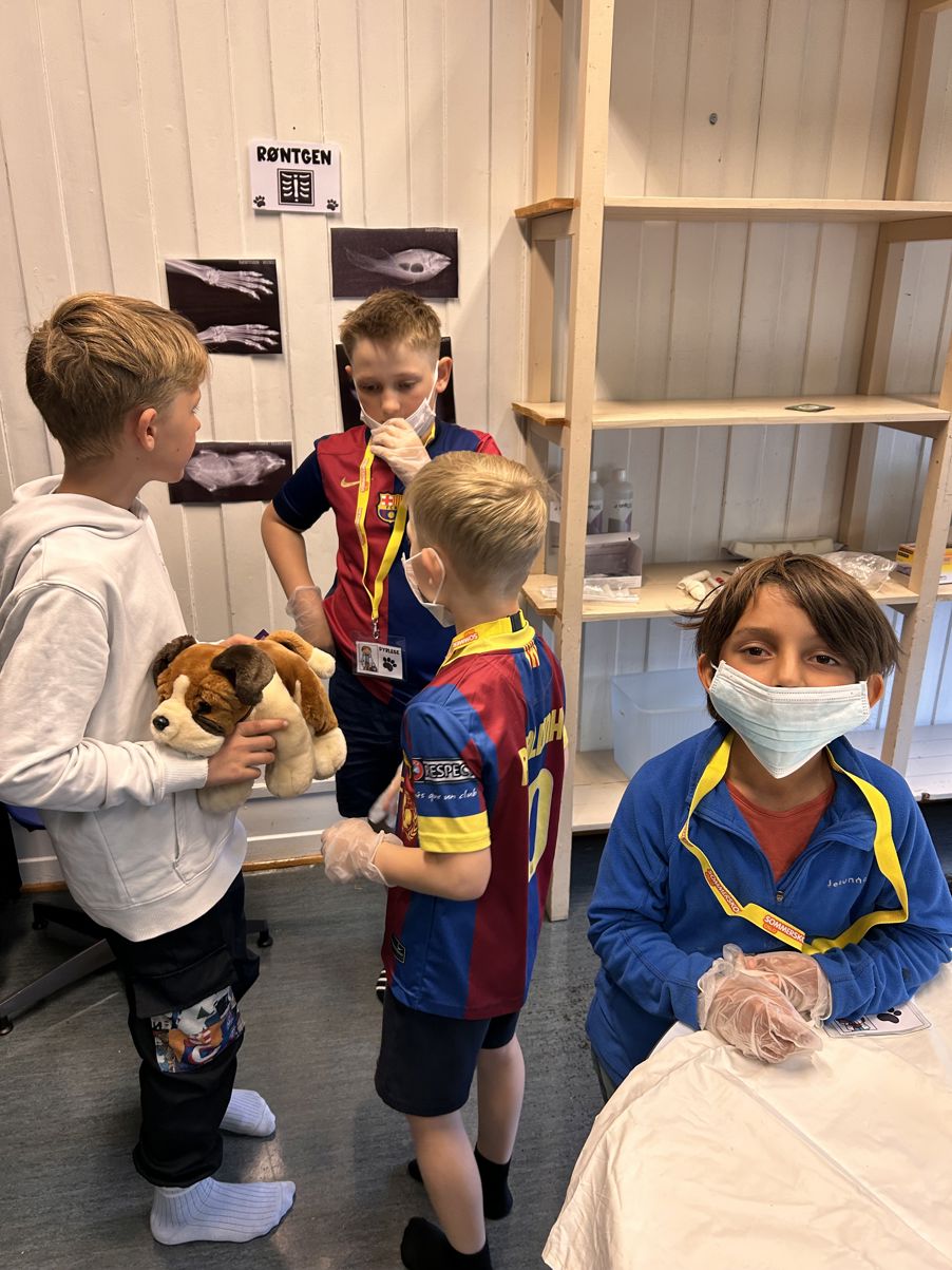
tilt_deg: -19.5
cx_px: 476
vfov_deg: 67.3
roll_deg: +0.8
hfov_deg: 53.1
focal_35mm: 26
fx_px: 954
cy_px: 635
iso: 125
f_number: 1.5
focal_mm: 5.7
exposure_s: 1/100
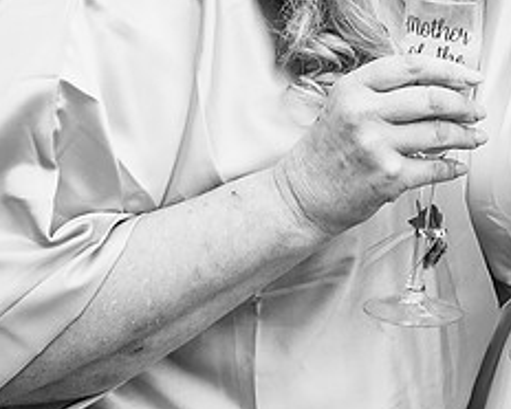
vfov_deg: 11.4
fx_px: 1953
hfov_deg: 14.5
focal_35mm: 129
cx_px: 578
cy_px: -228
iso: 100
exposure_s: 1/500
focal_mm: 35
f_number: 2.8
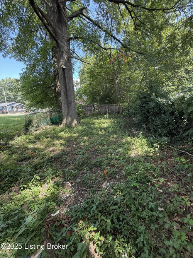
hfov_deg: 85.7
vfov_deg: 102.1
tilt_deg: -10.8
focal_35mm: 14
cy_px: 129
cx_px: 96
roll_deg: +2.2
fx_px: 104
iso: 64
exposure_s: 1/99
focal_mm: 2.22
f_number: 2.2
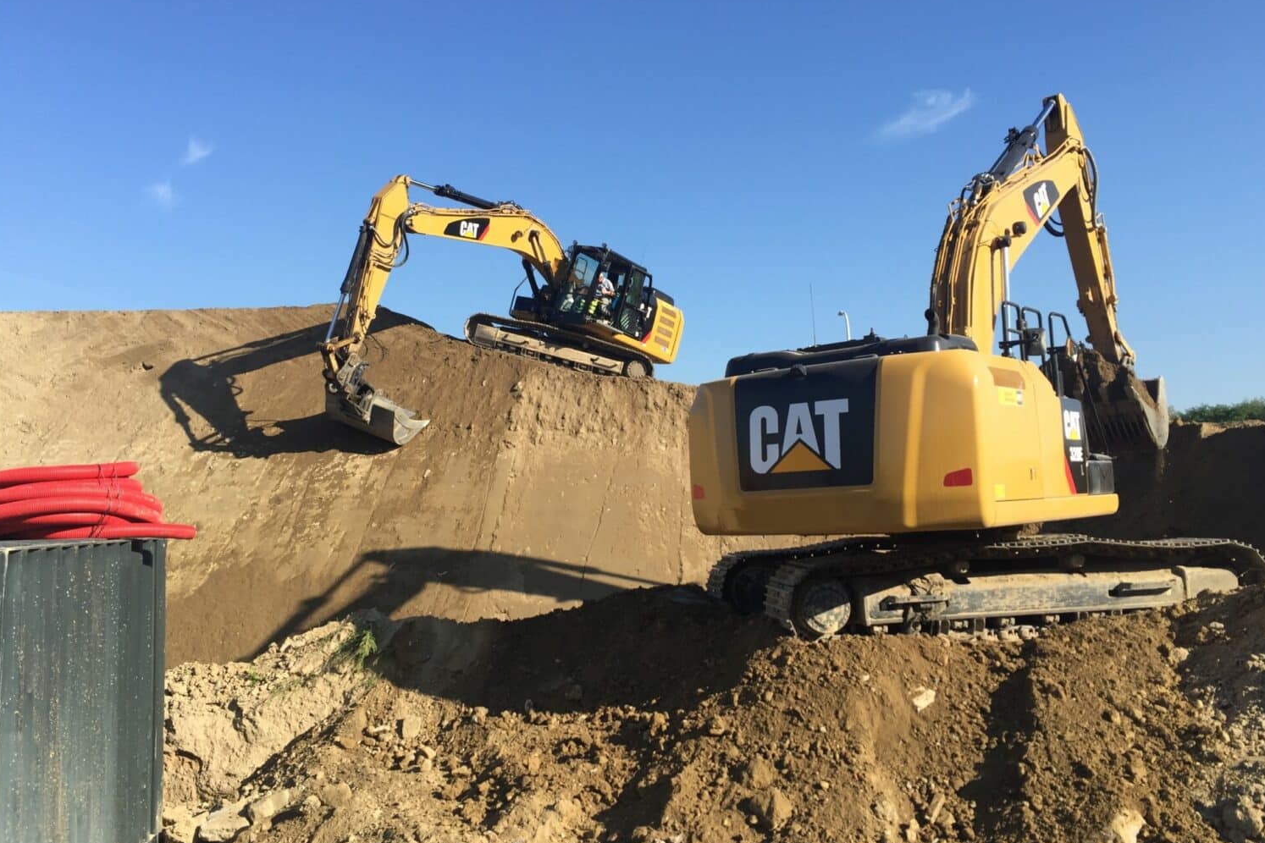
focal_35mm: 31
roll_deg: -0.1
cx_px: 632
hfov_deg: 60.3
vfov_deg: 42.3
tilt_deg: +5.8
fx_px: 1089
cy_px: 409
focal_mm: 4.15
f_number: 2.2
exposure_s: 1/1236
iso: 32
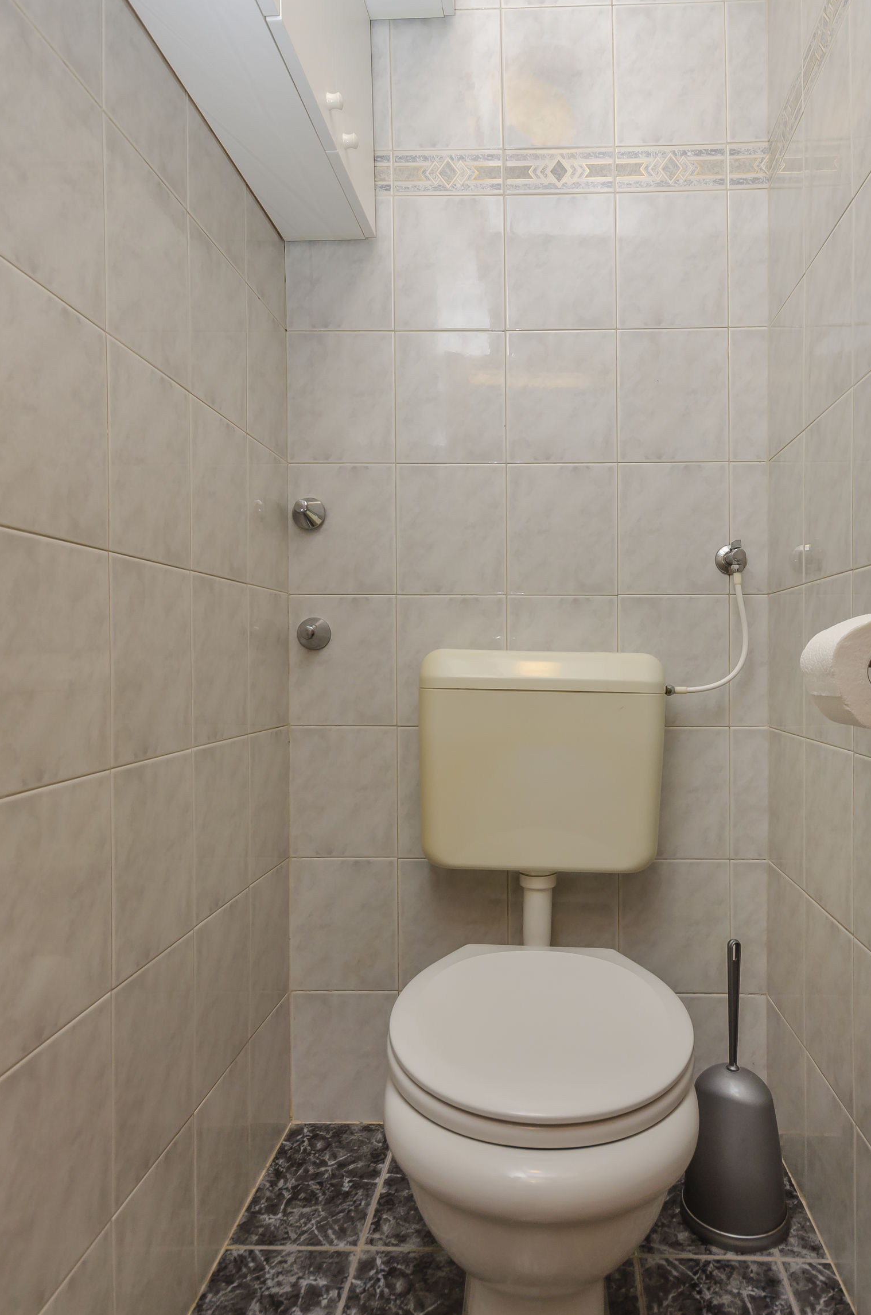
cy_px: 636
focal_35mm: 22
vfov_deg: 78.7
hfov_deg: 56.6
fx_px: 802
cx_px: 520
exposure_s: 1/60
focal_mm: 12
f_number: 8
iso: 400
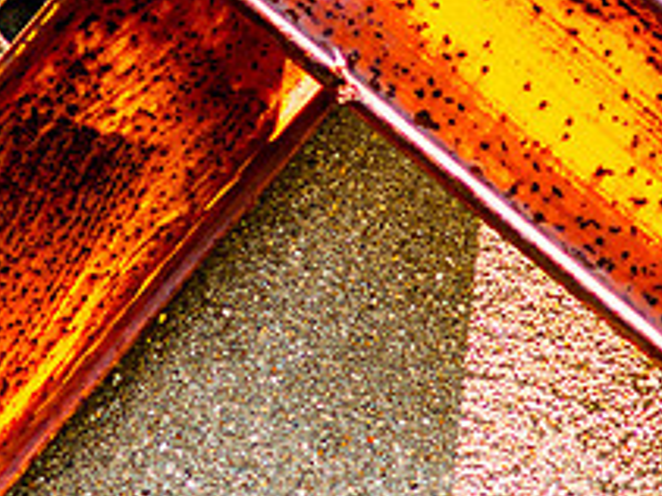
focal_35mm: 660
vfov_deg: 2.3
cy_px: 177
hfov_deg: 3.0
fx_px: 12615
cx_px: 328
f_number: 2.8
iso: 100
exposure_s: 1/400
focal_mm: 135
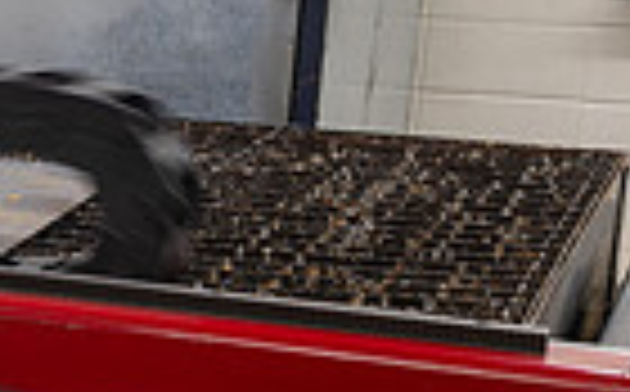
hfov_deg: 13.9
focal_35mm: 127
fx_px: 2177
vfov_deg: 10.2
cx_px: -639
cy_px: 345
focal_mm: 30
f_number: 10
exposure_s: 1/1.25
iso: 100
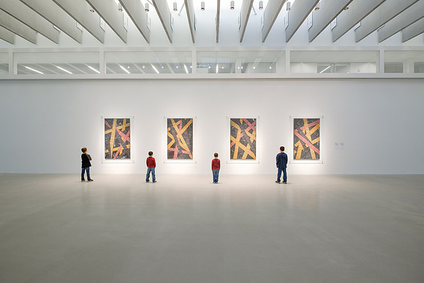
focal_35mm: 15
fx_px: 178
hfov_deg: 100.0
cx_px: 212
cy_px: 142
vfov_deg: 77.0
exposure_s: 1/3
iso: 200
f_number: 5.6
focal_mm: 10
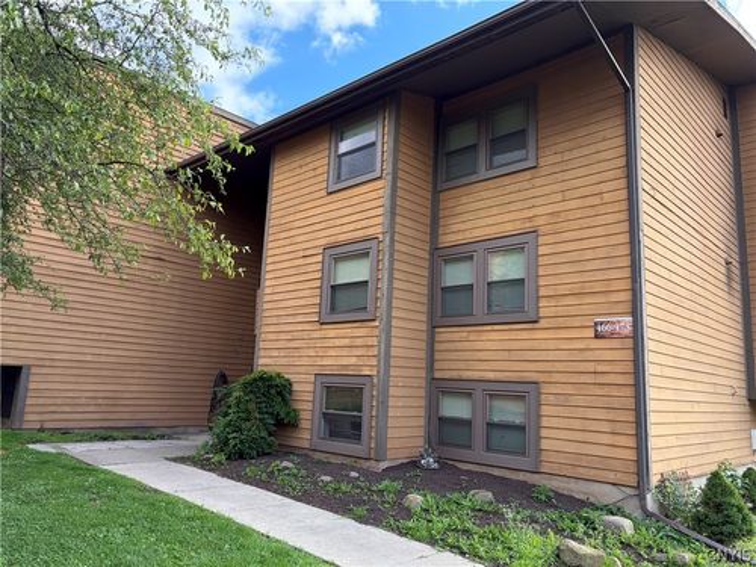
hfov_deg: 67.3
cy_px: 284
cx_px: 378
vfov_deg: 53.1
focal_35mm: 26
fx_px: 568
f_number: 1.6
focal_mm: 5.96
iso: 64
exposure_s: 1/462
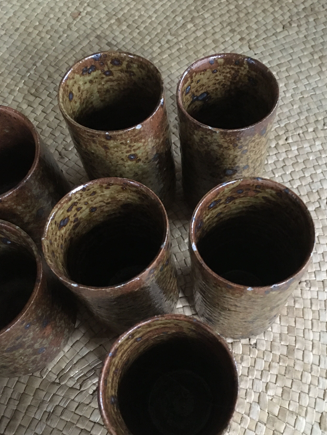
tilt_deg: -64.2
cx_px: 192
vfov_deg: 52.6
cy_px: 233
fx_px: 441
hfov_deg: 40.6
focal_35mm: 35
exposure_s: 1/17
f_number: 2.2
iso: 640
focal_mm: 4.15
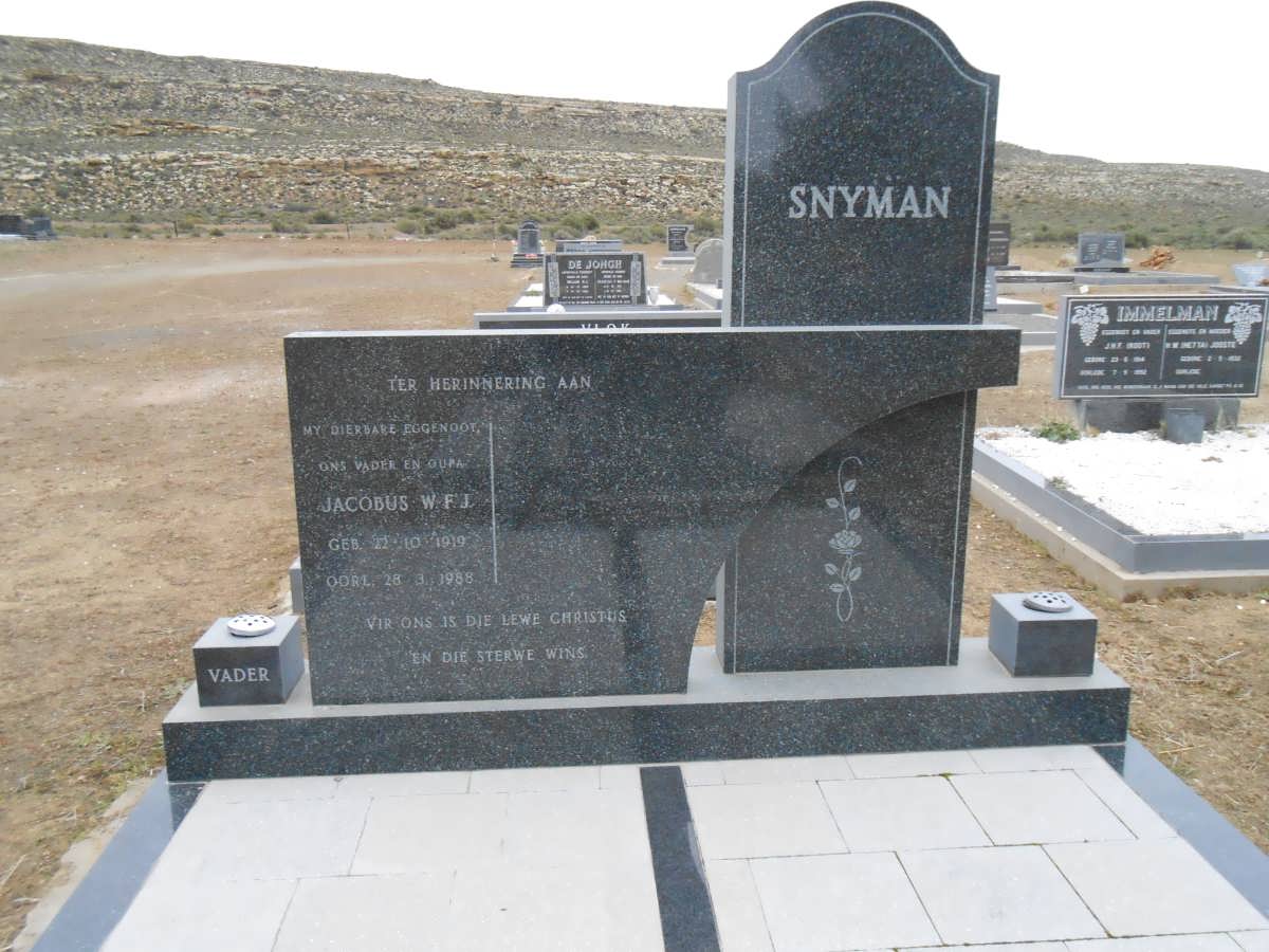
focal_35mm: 30
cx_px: 634
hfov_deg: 60.0
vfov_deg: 46.8
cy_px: 476
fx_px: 1100
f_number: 3.8
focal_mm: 5.3
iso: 400
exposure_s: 1/125
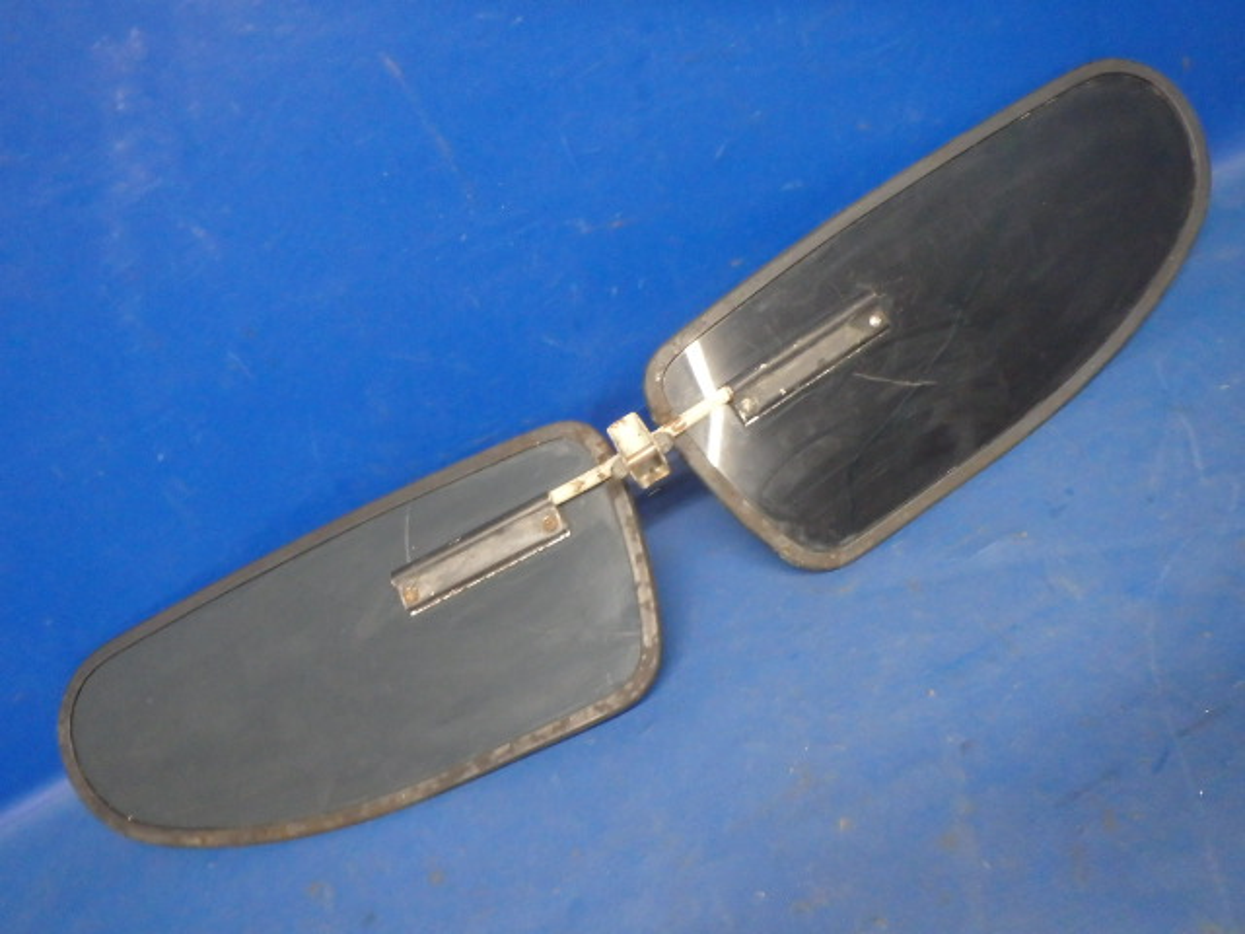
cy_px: 467
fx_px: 1007
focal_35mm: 28
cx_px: 622
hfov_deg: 63.4
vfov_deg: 49.7
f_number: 3.9
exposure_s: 1/30
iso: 1250
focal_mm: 5
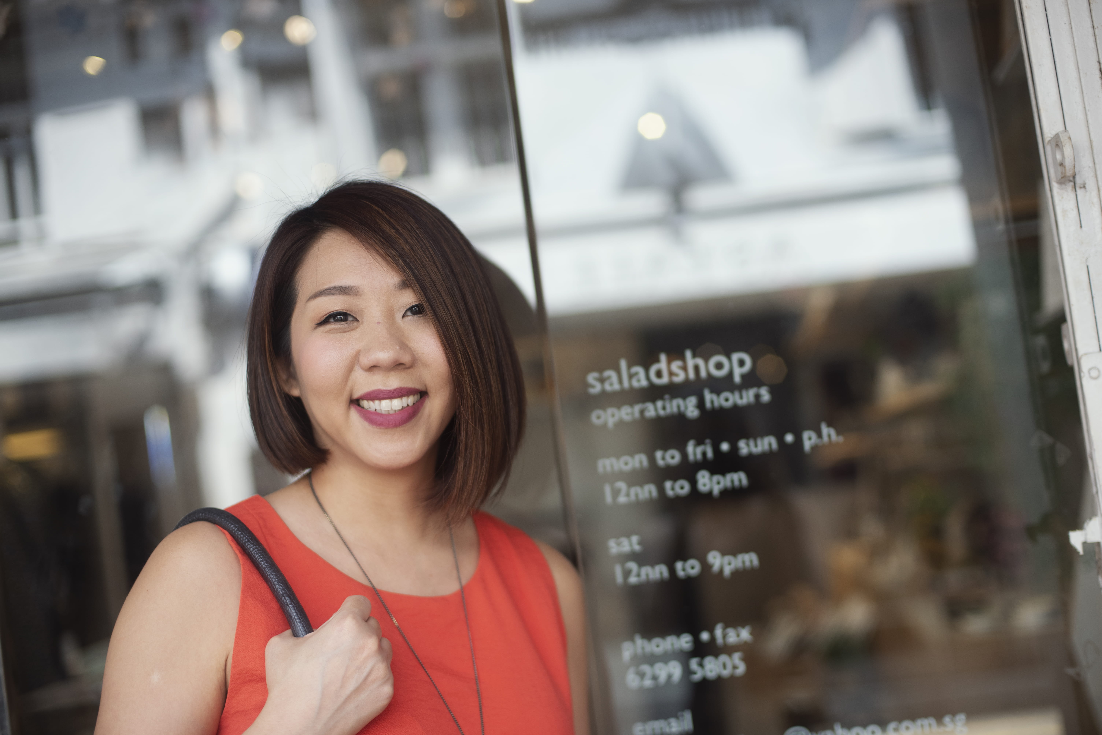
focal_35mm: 50
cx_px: 551
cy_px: 368
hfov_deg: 39.6
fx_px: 1531
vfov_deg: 27.0
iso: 400
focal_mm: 50
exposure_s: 1/1250
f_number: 2.2
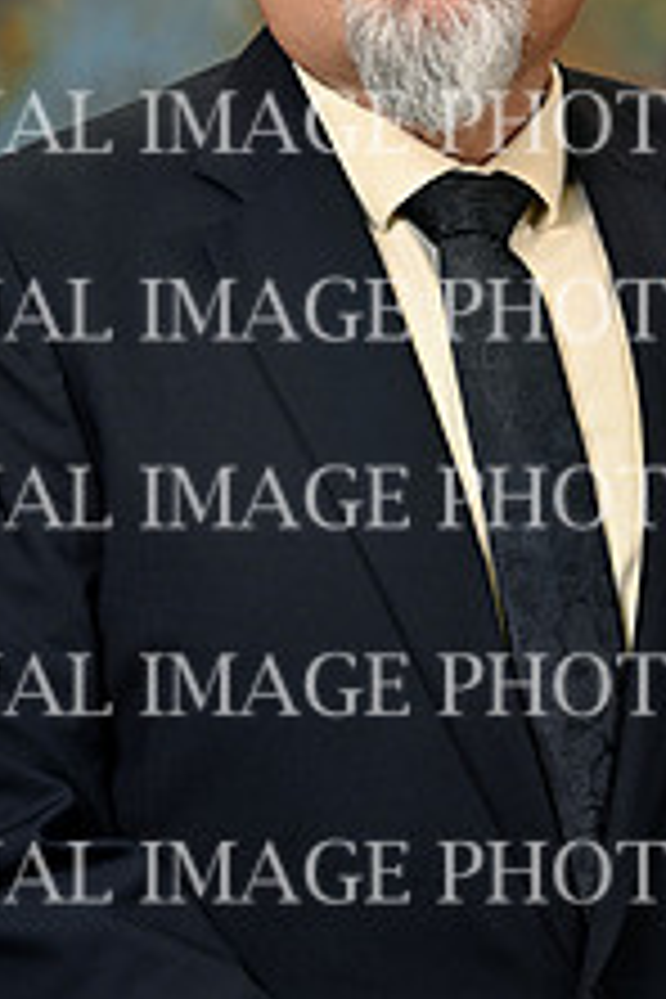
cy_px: 216
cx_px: 414
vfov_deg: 10.2
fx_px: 5577
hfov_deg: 6.8
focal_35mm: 201
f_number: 7.1
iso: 400
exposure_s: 1/100
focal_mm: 99
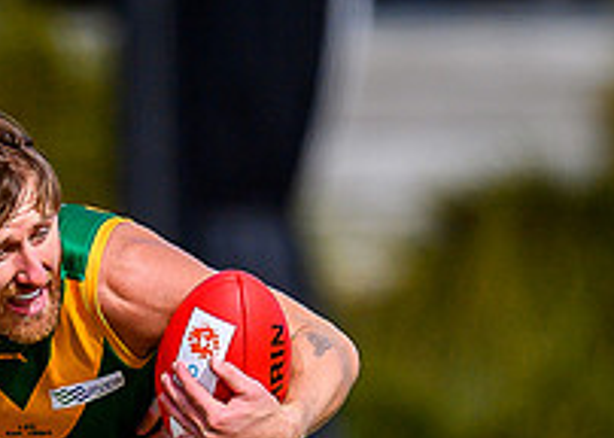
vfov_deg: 0.5
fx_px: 52785
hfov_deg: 0.7
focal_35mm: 3029
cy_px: 674
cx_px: -40
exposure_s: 1/3200
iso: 220
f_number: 4
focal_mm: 500
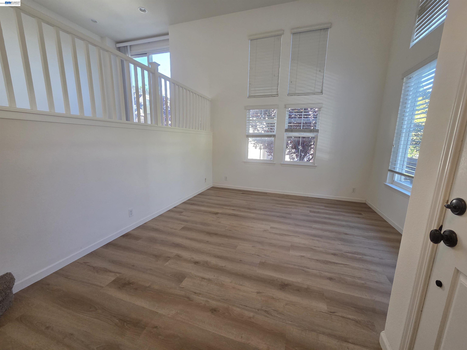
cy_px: 175
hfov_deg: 106.2
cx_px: 234
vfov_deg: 89.9
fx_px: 175
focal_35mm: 13
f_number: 2.2
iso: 200
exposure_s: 1/120
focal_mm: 2.2
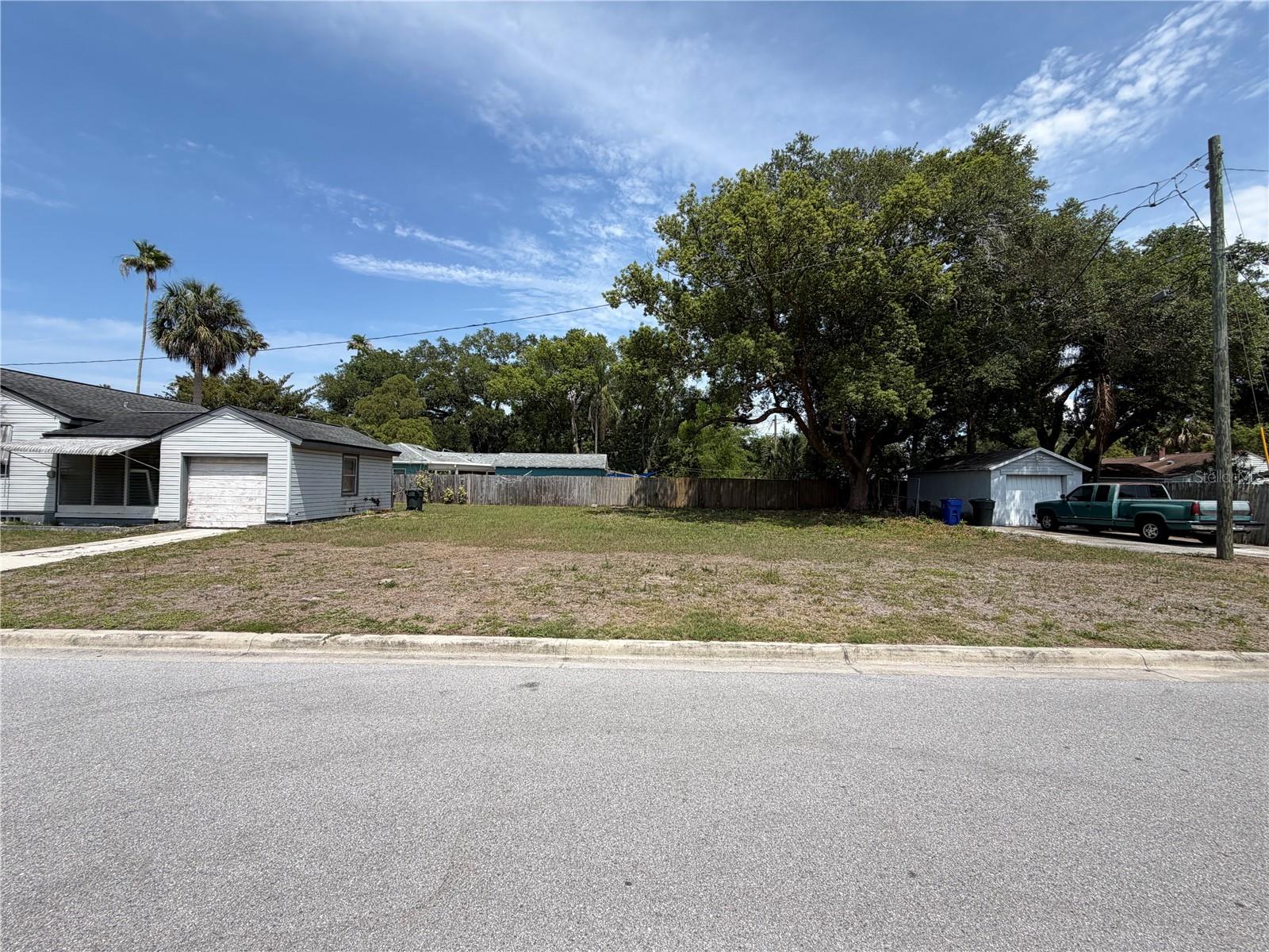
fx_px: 513
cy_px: 476
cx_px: 634
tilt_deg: +3.0
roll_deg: +0.9
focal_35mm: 14
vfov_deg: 85.7
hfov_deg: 102.1
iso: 20
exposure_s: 1/955
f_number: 2.2
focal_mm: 2.22
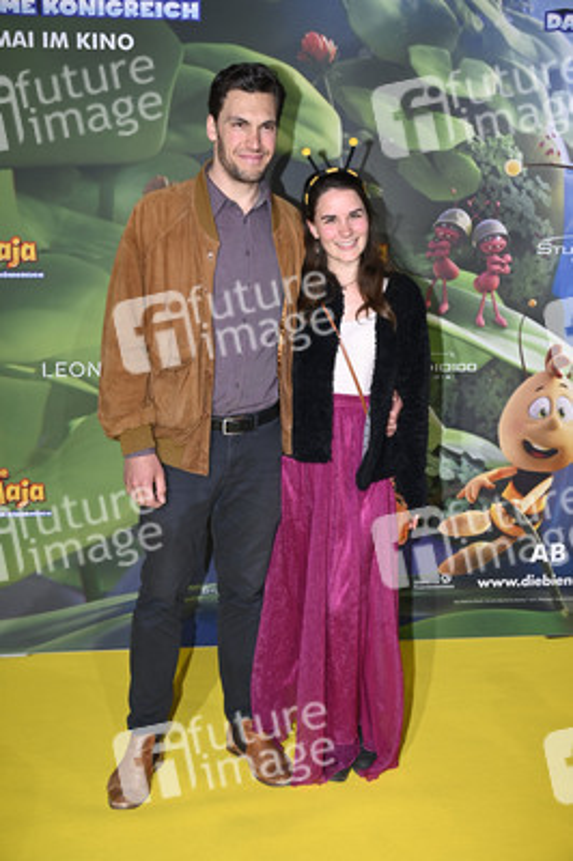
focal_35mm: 46
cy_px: 430
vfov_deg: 42.8
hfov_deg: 29.2
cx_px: 286
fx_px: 1100
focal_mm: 46
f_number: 6.3
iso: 800
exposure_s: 1/125
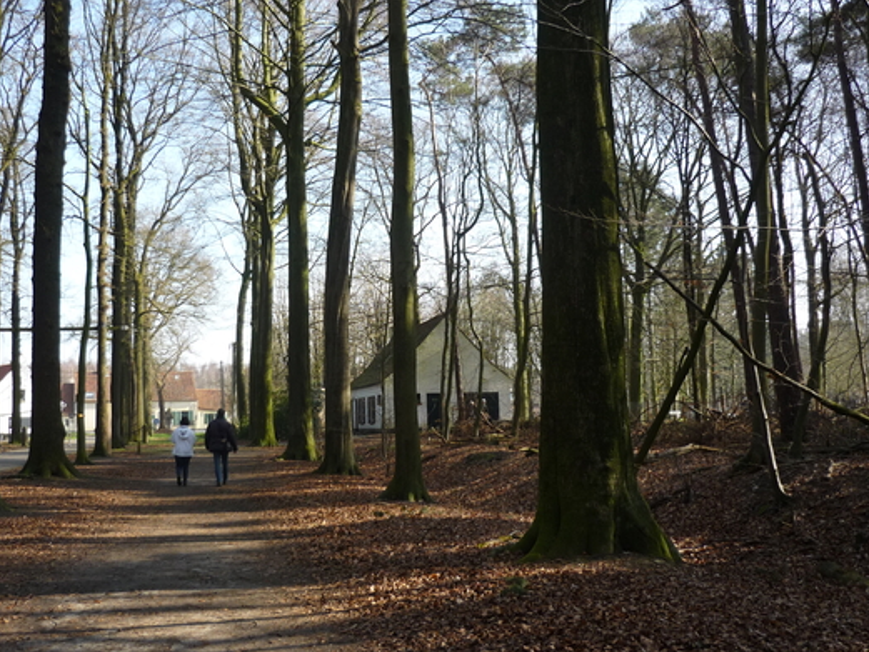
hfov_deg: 48.8
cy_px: 305
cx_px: 372
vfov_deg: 37.7
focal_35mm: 38
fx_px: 954
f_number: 2.8
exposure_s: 1/320
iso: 100
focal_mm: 5.5
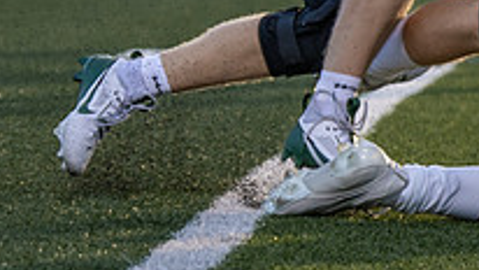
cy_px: -230
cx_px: 771
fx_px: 6124
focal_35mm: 482
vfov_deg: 2.5
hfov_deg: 4.4
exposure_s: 1/1250
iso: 160
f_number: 2.8
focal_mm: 96
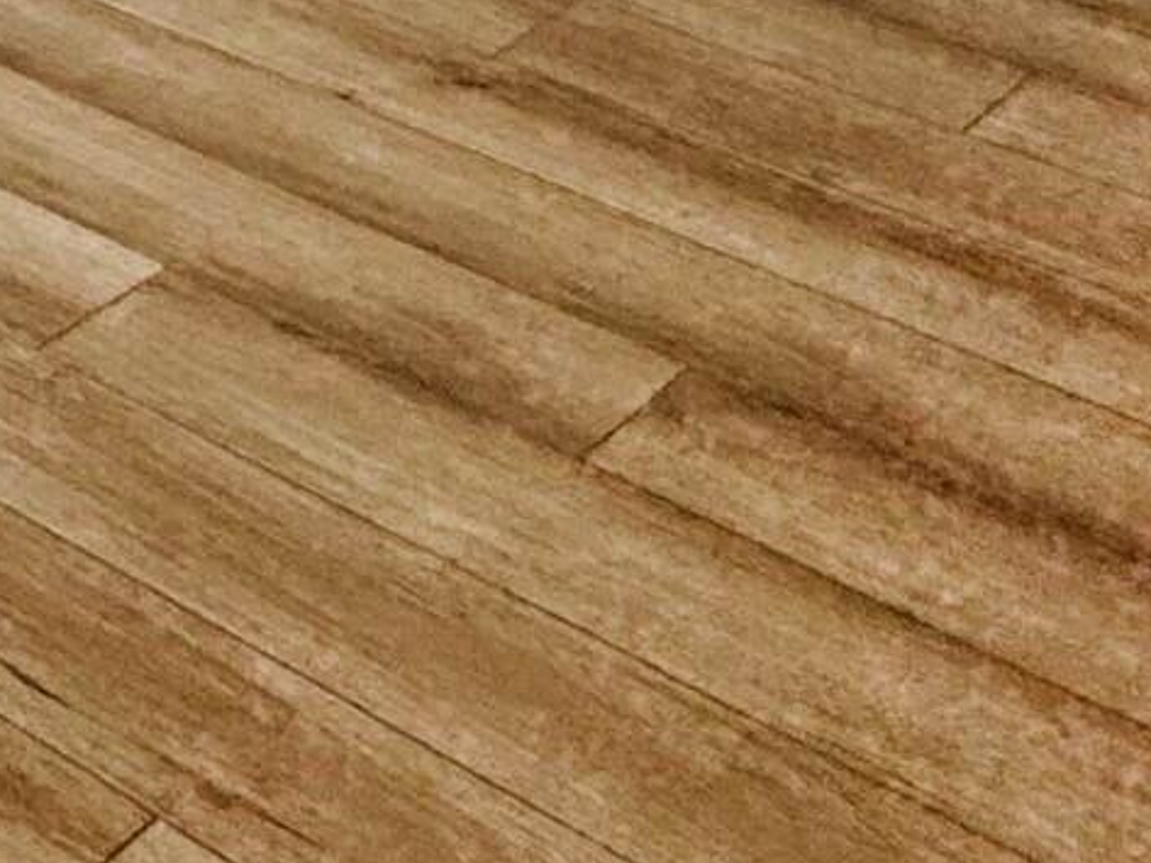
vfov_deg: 12.1
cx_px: -1036
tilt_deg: +0.2
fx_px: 2959
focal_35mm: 89
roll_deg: -0.7
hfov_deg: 17.2
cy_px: -1402
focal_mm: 2.22
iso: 50
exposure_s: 1/120
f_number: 2.2
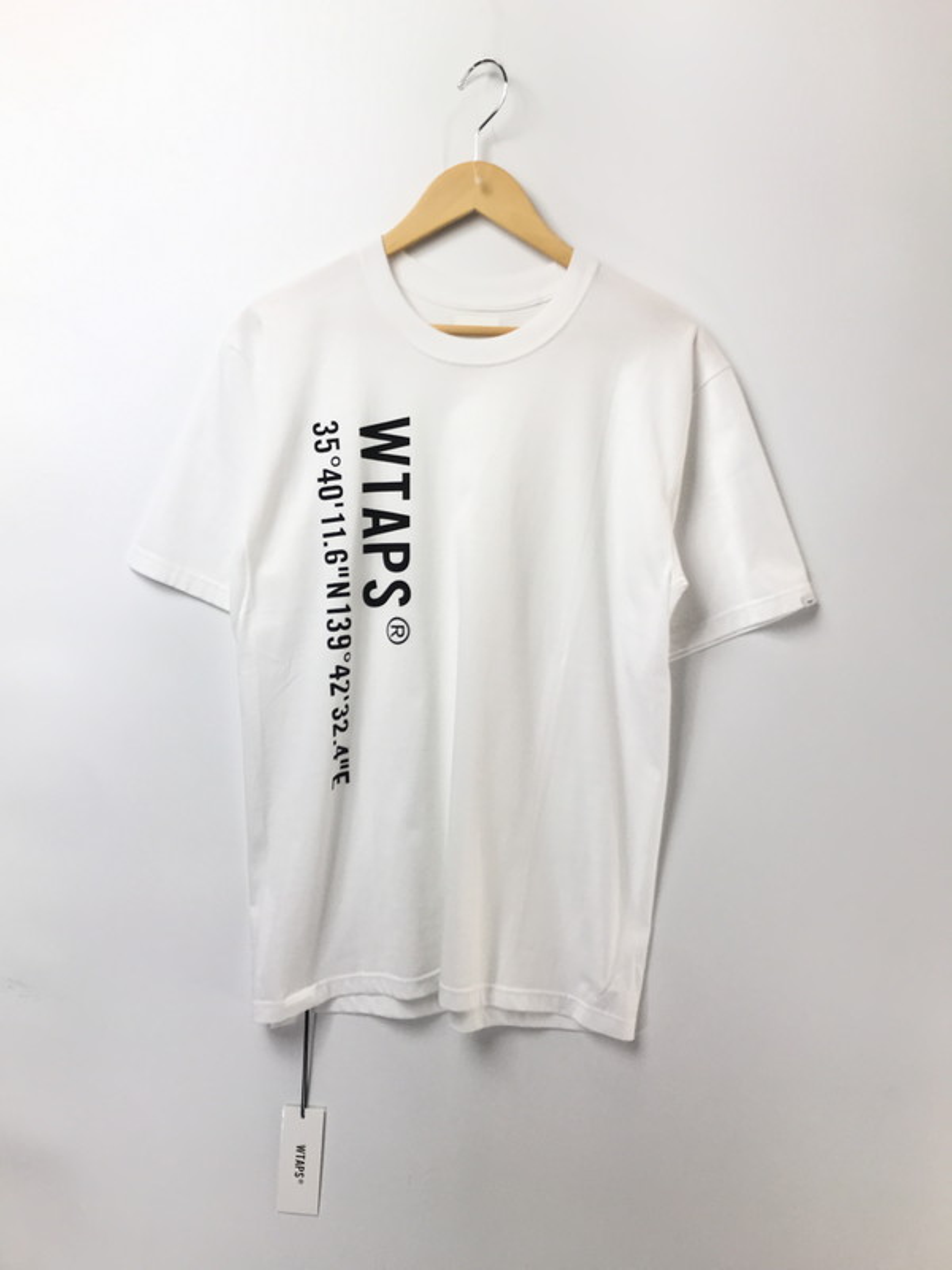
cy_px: 635
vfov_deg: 63.4
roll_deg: -1.8
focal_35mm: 28
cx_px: 476
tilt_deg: -9.6
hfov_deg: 49.7
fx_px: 1027
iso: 20
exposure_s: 1/197
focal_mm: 3.99
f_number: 1.8
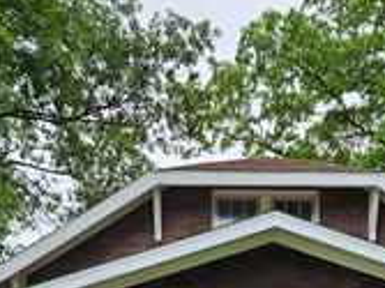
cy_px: 425
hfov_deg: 28.0
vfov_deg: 18.9
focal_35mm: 69
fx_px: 767
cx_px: 258
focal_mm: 5.4
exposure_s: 1/818
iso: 25
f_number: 1.8
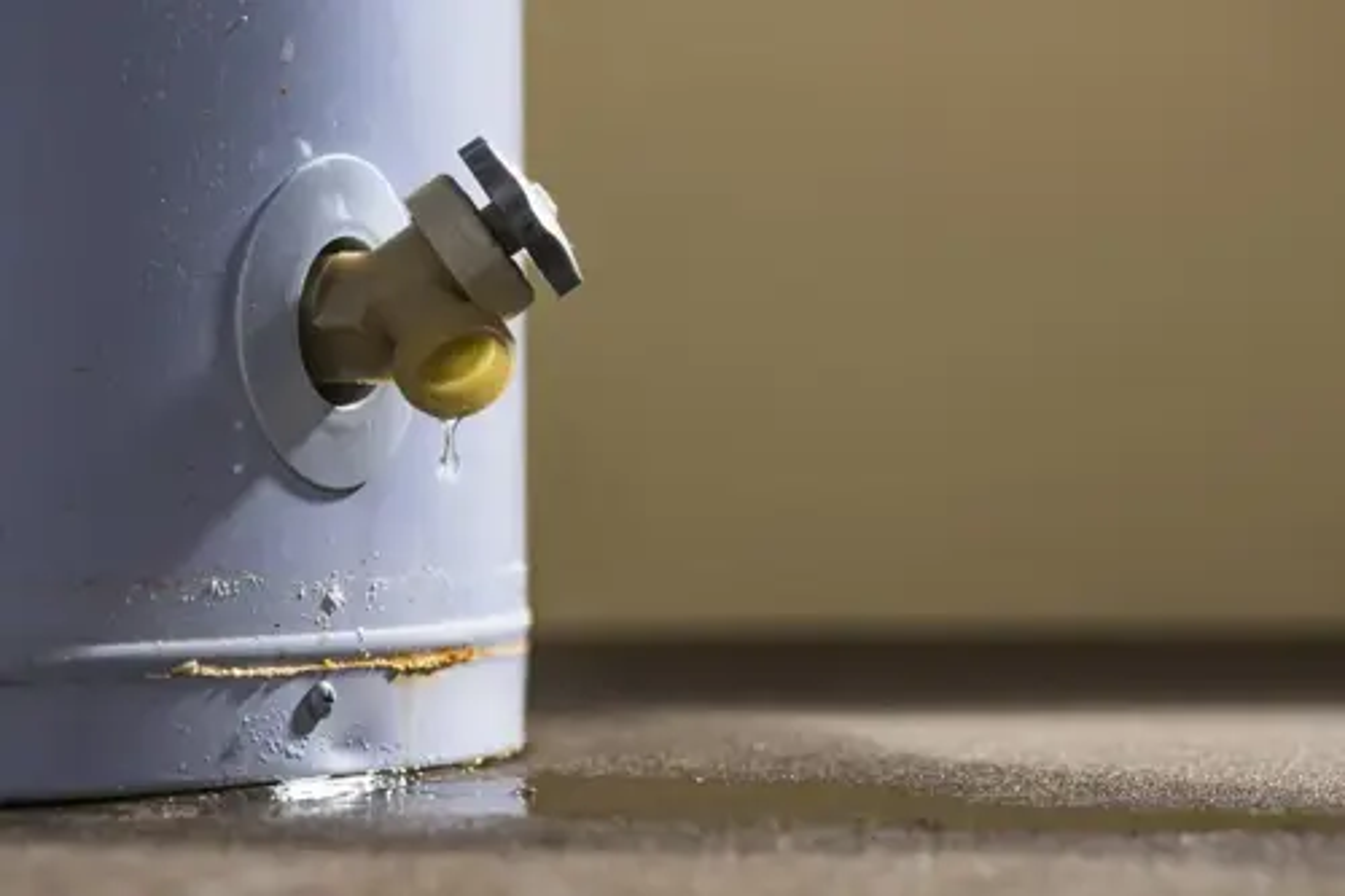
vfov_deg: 8.7
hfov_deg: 13.0
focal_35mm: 158
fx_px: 5882
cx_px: 672
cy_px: 448
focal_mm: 105
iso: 100
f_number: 5.6
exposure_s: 1/125
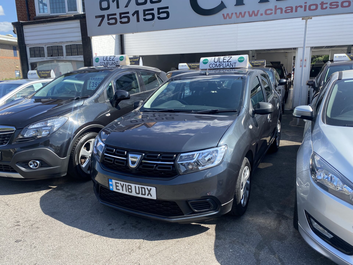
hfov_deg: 67.3
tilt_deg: -12.1
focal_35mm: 26
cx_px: 176
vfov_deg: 53.1
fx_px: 265
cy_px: 132
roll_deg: +0.8
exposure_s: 1/942
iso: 32
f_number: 1.8
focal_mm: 4.25
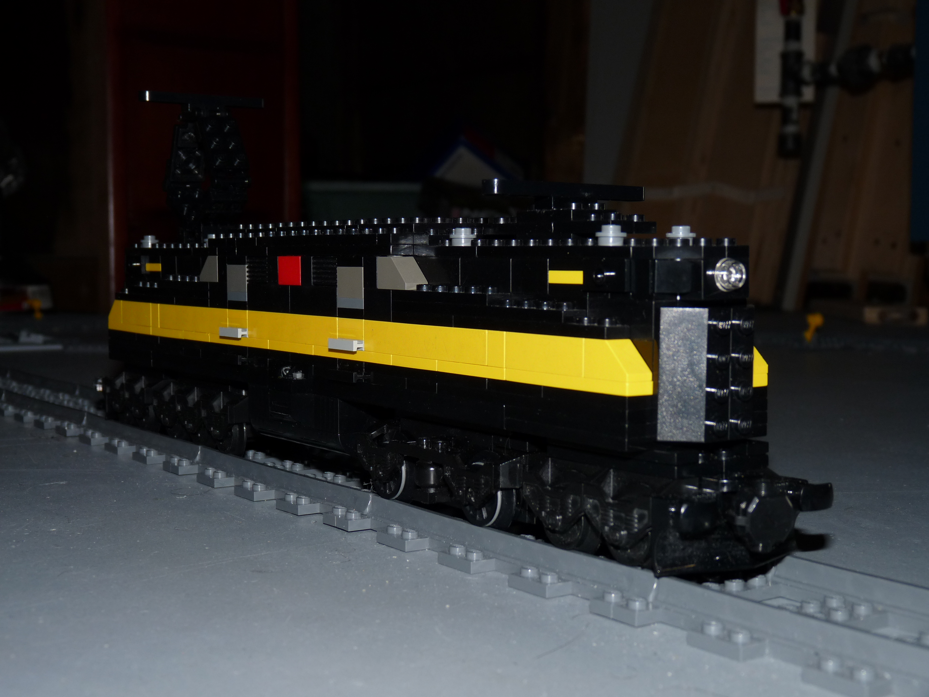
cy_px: 348
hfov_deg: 36.8
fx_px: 1396
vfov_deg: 28.0
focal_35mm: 52
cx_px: 464
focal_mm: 9.2
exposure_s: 1/125
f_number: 3.2
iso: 100
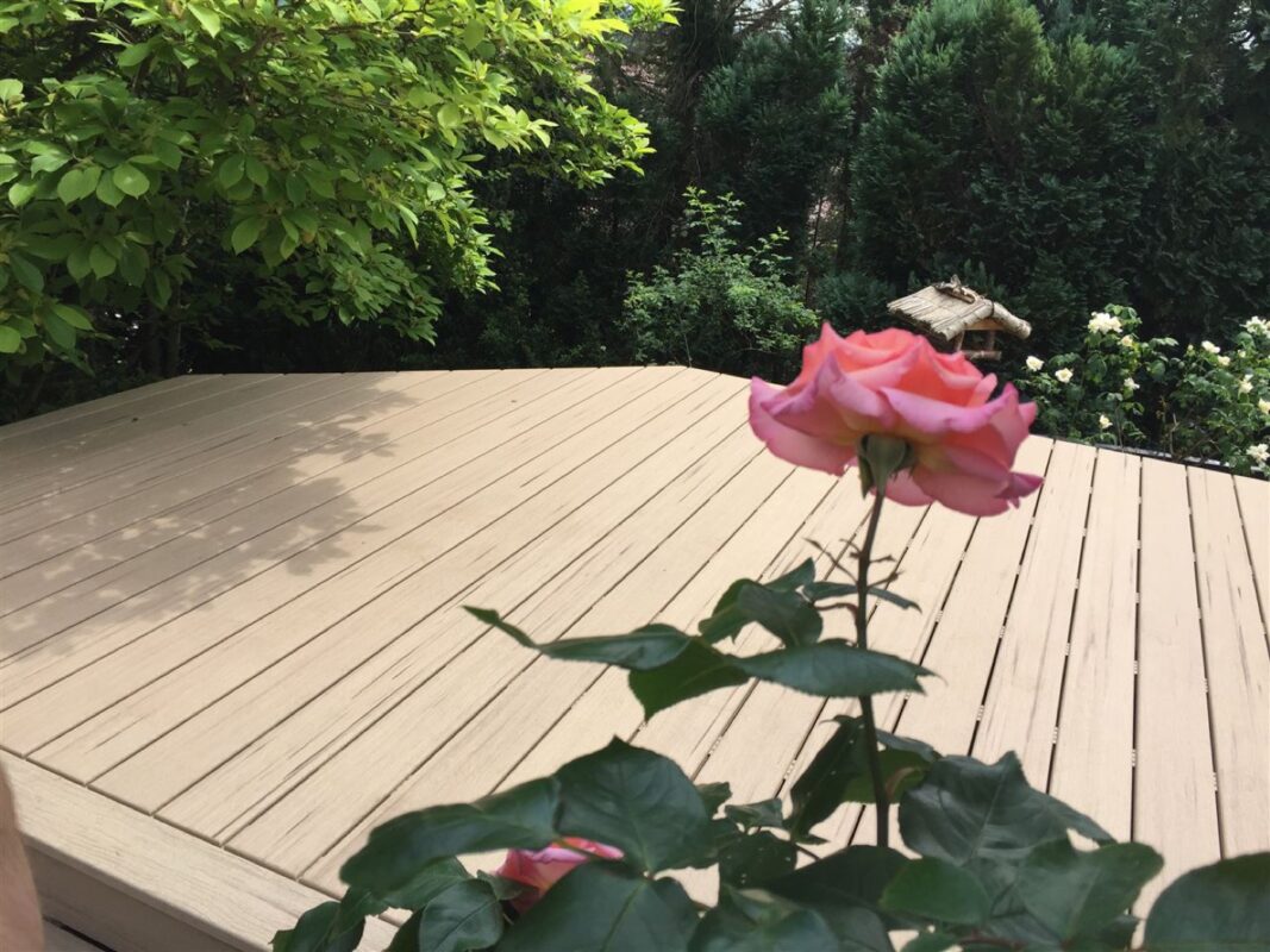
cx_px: 635
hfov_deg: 61.7
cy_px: 476
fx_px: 1064
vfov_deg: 48.2
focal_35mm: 29
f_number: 2.2
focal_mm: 4.15
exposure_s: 1/964
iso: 32
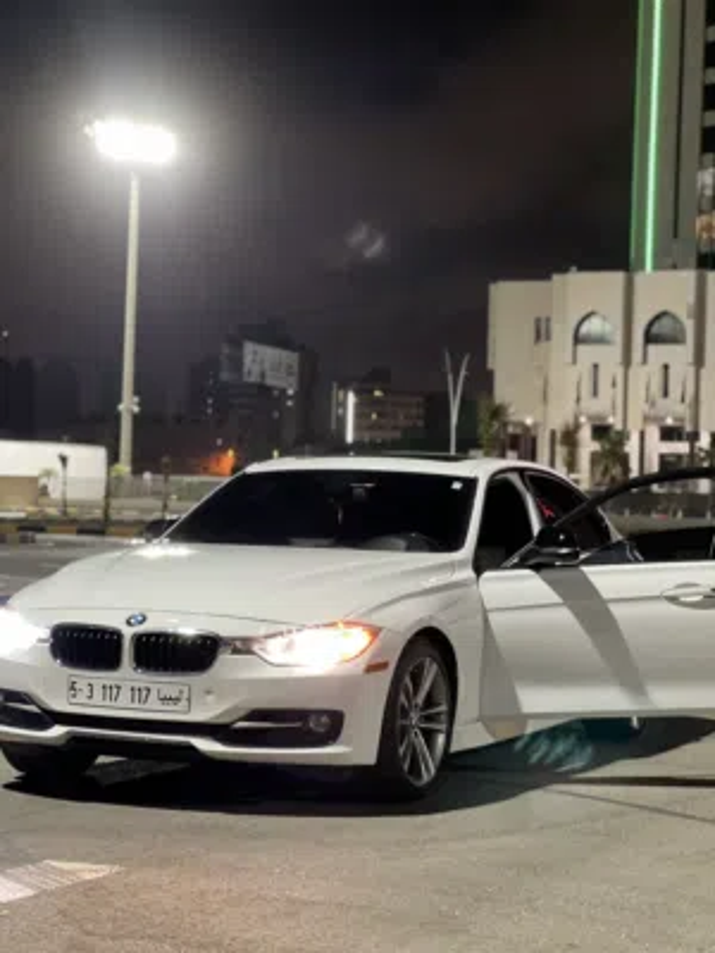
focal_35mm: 77
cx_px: 358
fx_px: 2121
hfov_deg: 19.1
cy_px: 476
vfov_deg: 25.3
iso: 400
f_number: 2.8
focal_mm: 9
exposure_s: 1/18
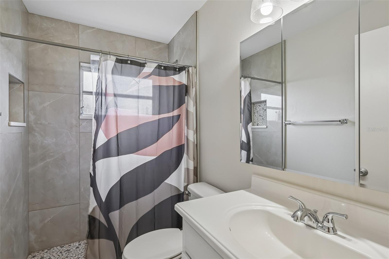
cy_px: 130
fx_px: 189
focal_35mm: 18
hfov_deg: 91.6
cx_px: 194
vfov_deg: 68.9
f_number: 8
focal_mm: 17.5
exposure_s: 1/25
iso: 400
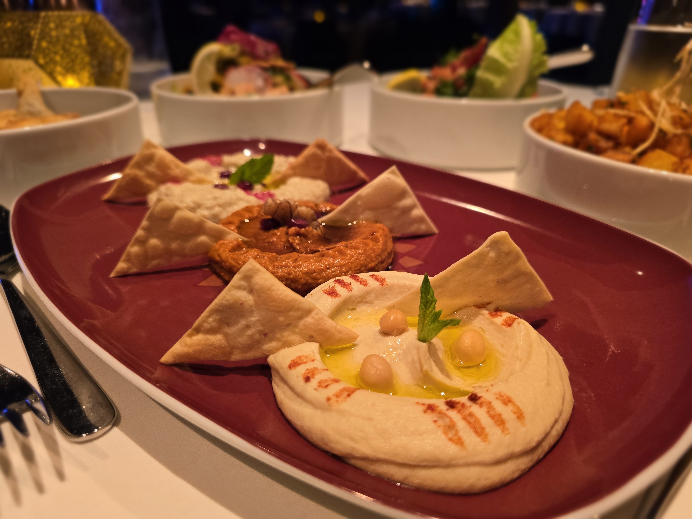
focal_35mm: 23
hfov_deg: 73.9
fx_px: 460
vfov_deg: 58.9
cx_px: 346
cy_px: 260
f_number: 1.7
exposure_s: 1/60
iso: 160
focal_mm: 6.3
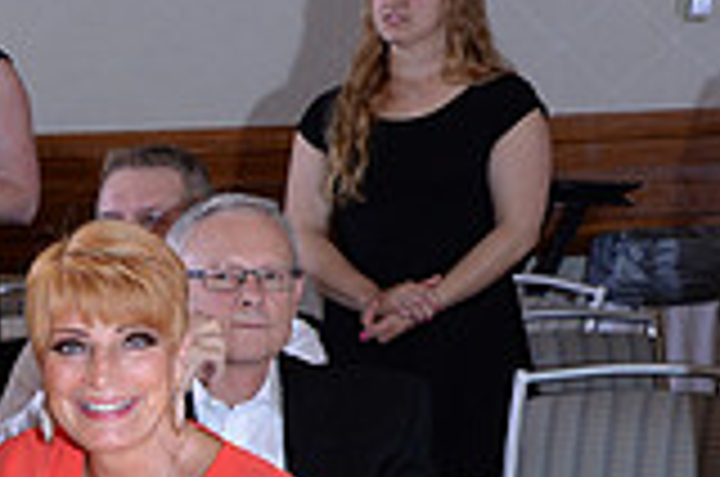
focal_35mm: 145
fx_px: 2894
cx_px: -531
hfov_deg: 13.0
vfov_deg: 9.2
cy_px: 673
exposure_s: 1/250
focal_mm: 40
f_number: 5.6
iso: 1250
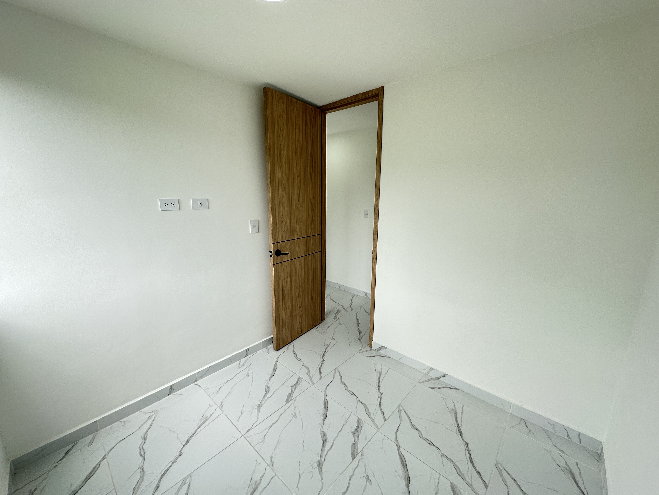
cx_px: 330
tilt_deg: -11.9
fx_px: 267
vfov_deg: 85.7
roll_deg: -0.5
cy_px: 248
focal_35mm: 14
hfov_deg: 102.1
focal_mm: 2.22
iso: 40
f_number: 2.2
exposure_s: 1/184
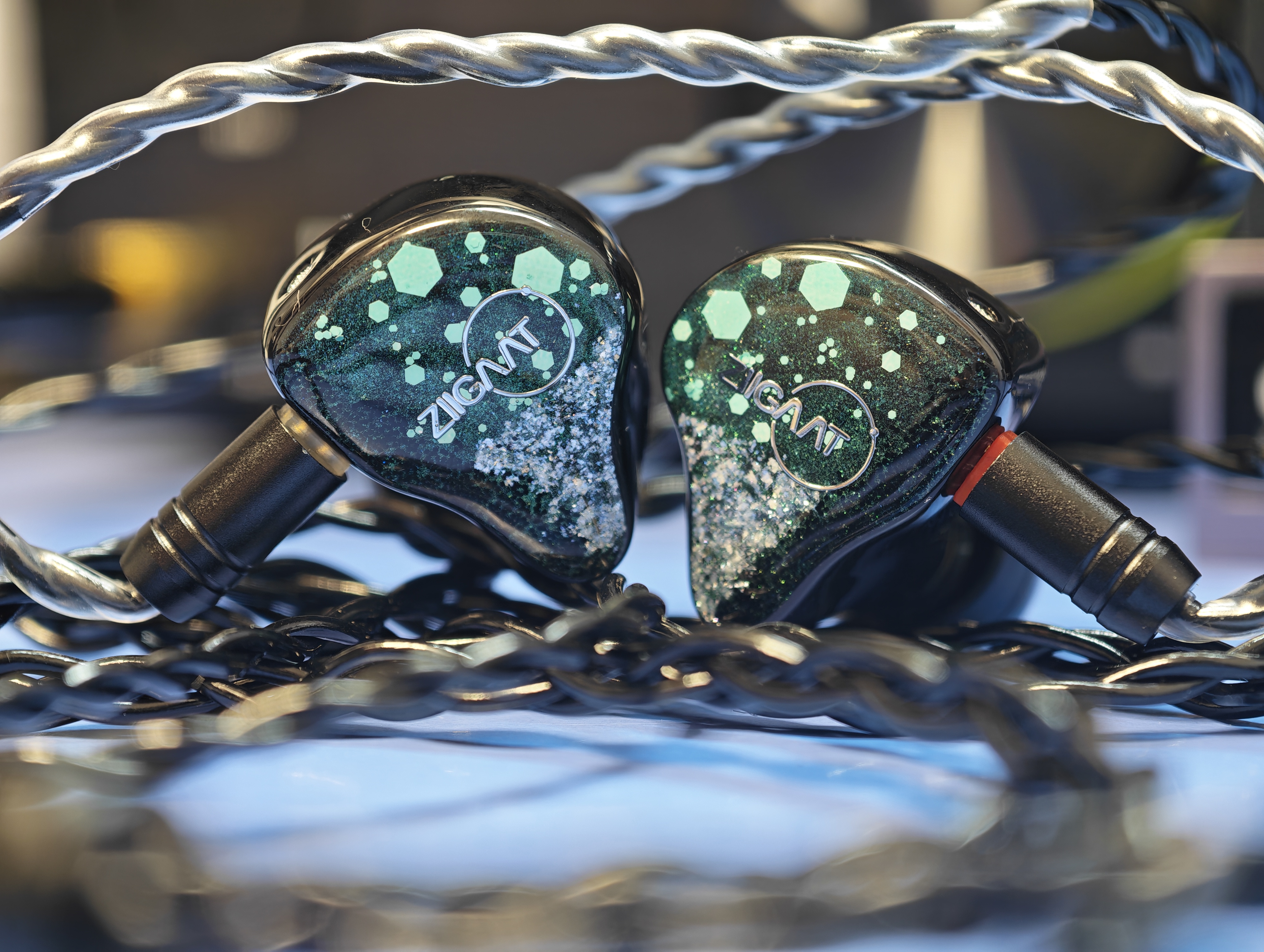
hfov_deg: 23.0
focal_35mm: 85
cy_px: 476
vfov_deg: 17.4
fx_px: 3108
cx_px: 632
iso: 800
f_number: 2.6
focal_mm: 22.48
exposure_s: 1/17
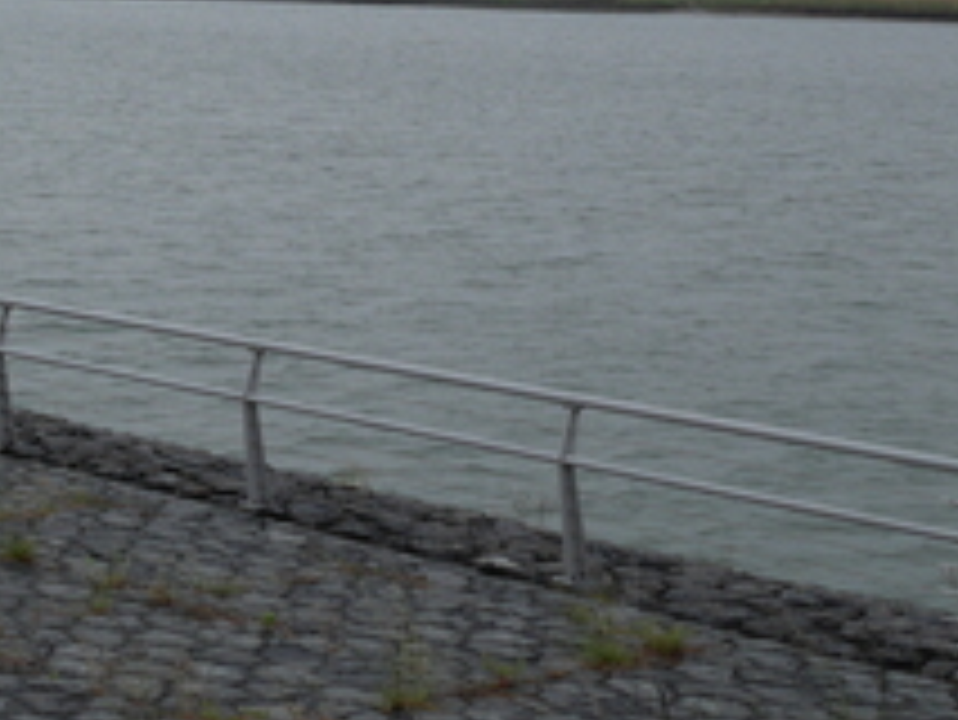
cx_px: -22
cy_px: -52
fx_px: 2658
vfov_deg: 15.1
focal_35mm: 96
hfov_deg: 19.8
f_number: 8
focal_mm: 17
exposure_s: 1/400
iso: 200
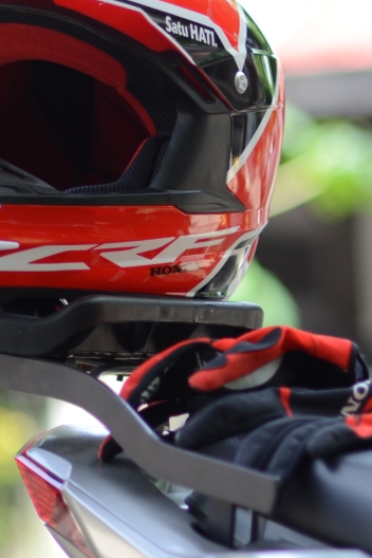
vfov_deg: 8.3
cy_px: 207
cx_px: 83
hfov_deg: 5.6
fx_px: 3828
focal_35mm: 247
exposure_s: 1/320
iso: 100
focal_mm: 85
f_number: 2
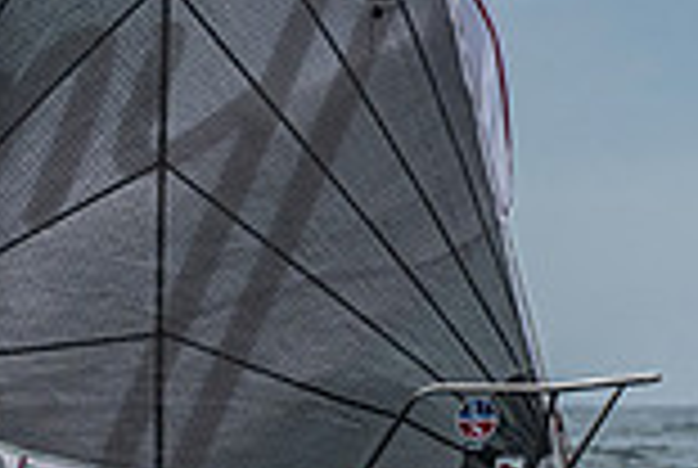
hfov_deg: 1.6
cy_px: 40
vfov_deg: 1.1
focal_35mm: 1296
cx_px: 60
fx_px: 25176
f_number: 8
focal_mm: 280
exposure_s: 1/3200
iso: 500
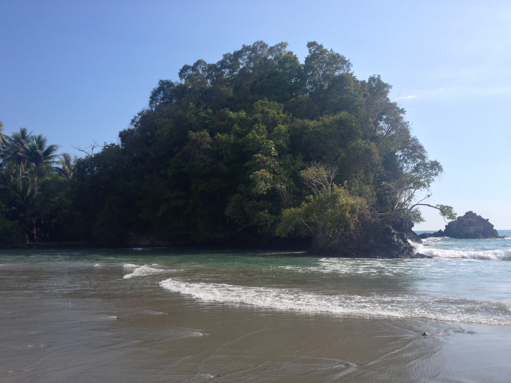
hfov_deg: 52.6
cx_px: 256
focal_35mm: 35
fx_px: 517
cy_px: 192
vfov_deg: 40.7
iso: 50
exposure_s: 1/1623
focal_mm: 4.28
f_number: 2.4
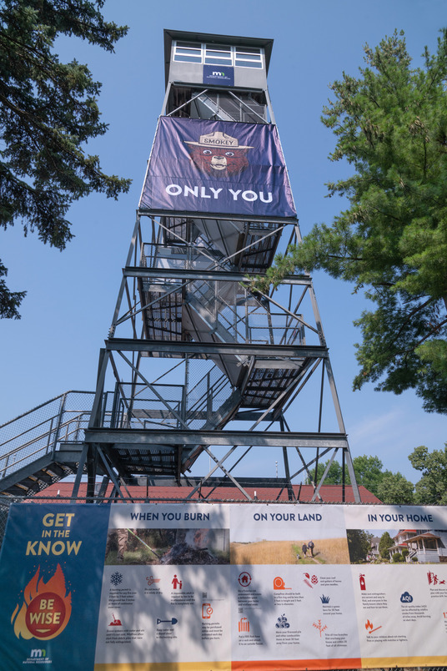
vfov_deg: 73.7
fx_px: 447
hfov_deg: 53.1
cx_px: 224
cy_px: 336
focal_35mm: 24
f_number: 11
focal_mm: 24
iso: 250
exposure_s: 1/500
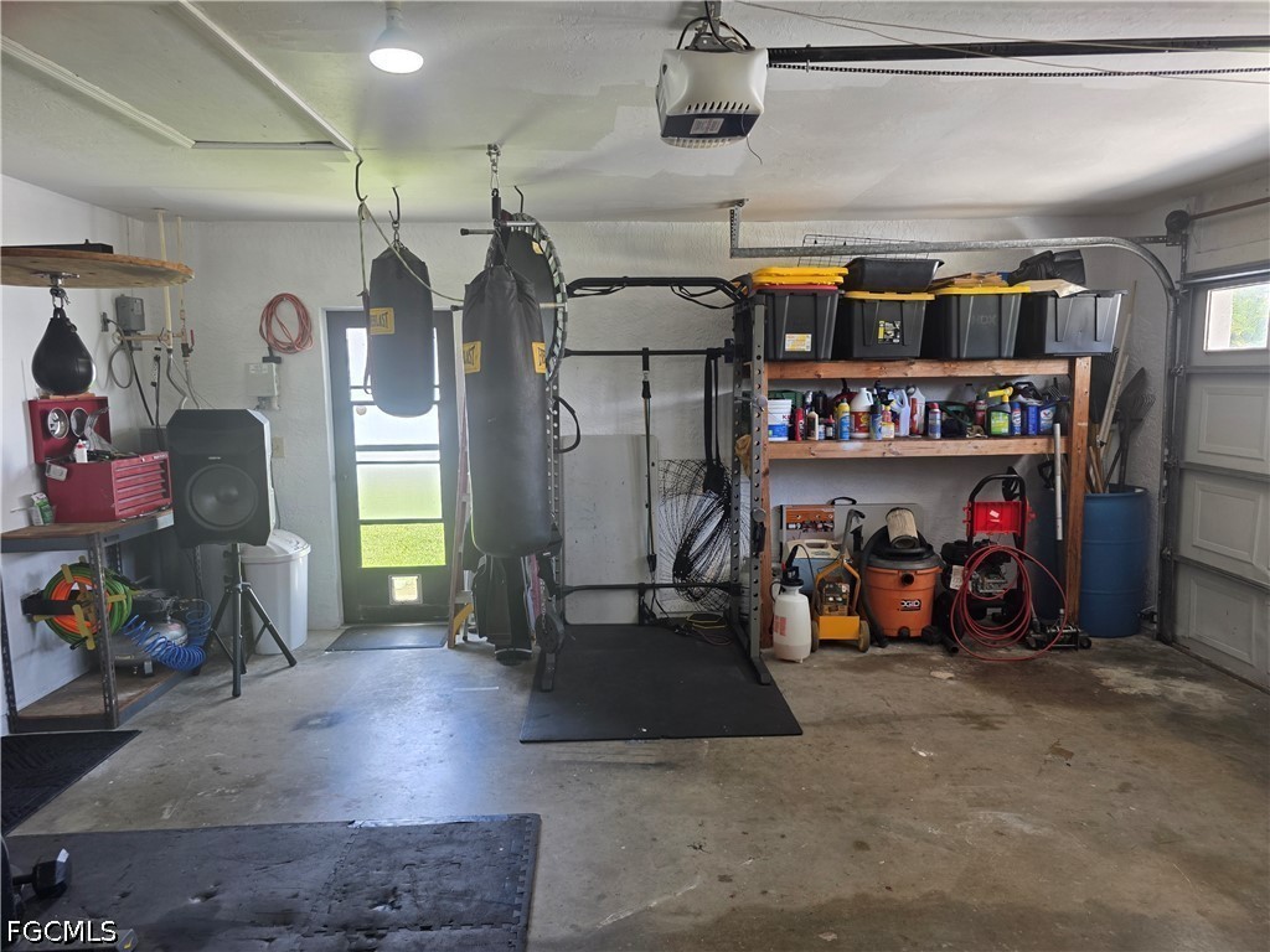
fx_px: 844
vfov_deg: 58.9
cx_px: 635
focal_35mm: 23
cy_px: 476
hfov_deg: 73.9
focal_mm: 6.3
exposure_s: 1/120
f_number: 1.7
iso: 100
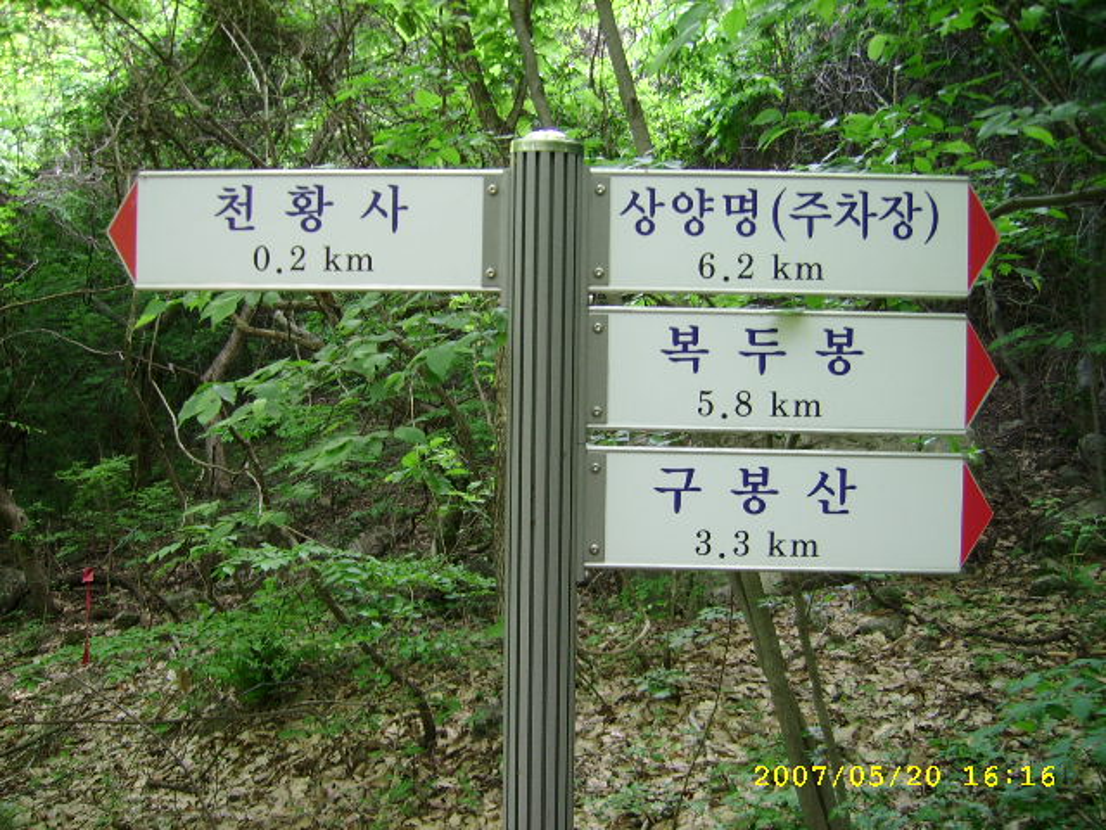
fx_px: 1118
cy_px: 415
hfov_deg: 52.6
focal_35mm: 35
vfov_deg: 40.7
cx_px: 553
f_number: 2.8
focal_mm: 5.95
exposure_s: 1/23
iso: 100
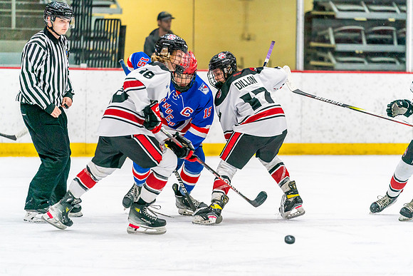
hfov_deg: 9.3
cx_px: 214
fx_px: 2552
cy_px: 143
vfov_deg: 6.2
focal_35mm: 222
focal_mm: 200
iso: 3200
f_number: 2.8
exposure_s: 1/1250
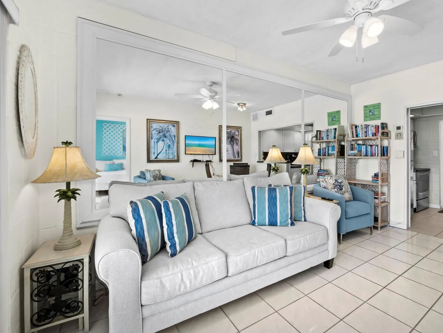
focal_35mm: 16
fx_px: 205
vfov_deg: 77.9
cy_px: 148
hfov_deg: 94.0
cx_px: 250
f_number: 11
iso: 400
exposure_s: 1/8
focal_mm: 7
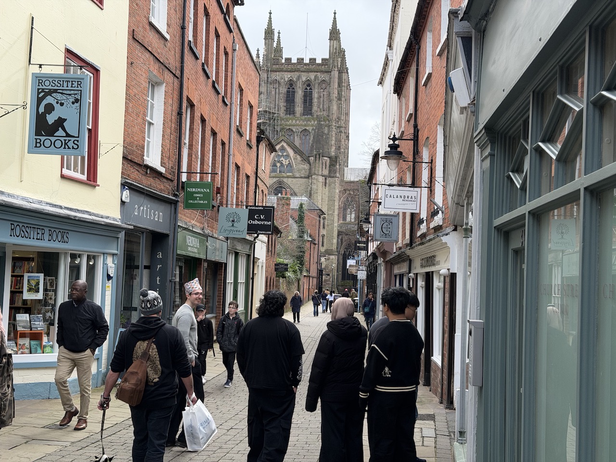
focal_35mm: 48
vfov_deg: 30.3
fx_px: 854
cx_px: 308
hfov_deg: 39.7
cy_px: 231
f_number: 1.78
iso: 64
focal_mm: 6.76
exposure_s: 1/1167
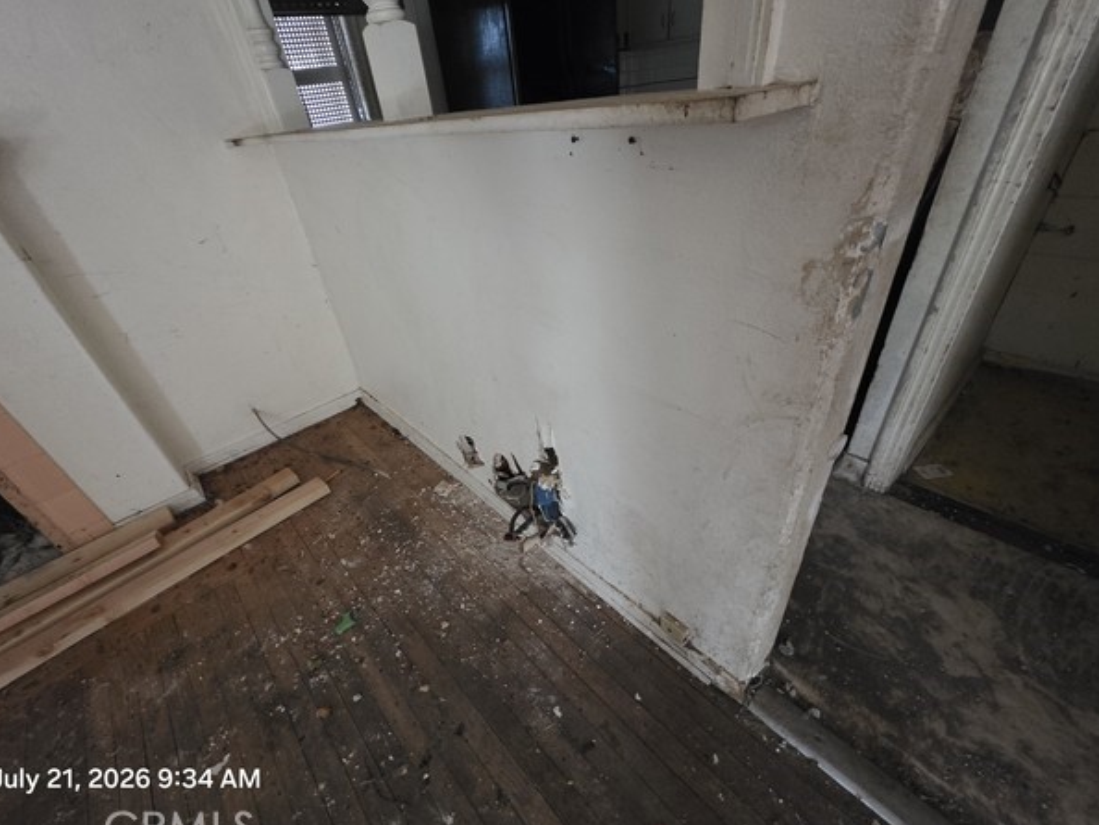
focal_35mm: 14
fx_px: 445
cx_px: 527
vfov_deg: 85.7
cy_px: 411
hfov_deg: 102.0
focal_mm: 2.2
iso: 1250
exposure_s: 1/60
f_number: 1.9
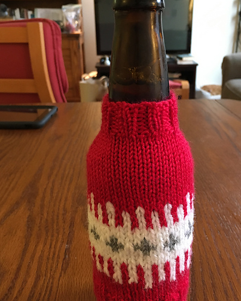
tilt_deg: -23.3
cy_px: 156
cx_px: 133
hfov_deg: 41.1
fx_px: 321
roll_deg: +1.1
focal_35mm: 36
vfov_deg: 50.2
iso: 200
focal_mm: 4.15
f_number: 2.2
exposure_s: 1/17
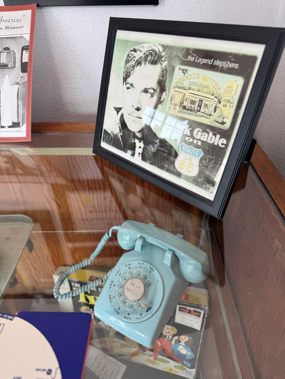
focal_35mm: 24
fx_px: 263
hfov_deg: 56.8
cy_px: 190
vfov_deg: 71.6
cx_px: 142
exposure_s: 1/190
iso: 64
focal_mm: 6.76
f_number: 1.78
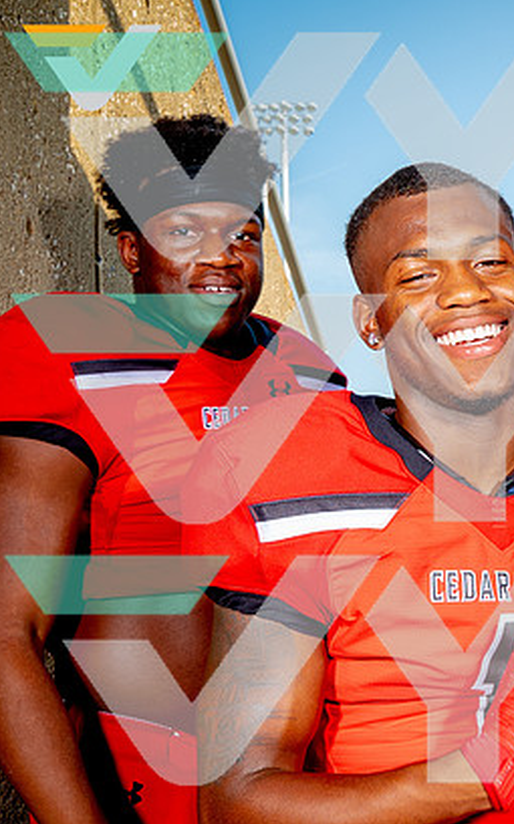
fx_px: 1280
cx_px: 661
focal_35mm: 57
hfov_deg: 20.8
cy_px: 505
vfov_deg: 35.5
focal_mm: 24
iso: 200
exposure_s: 1/125
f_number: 8
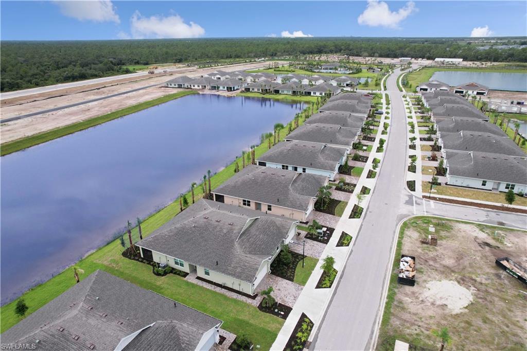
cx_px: 264
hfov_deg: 78.6
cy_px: 176
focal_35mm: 22
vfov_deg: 57.2
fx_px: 322
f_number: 2.8
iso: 130
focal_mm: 8.38
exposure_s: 1/250
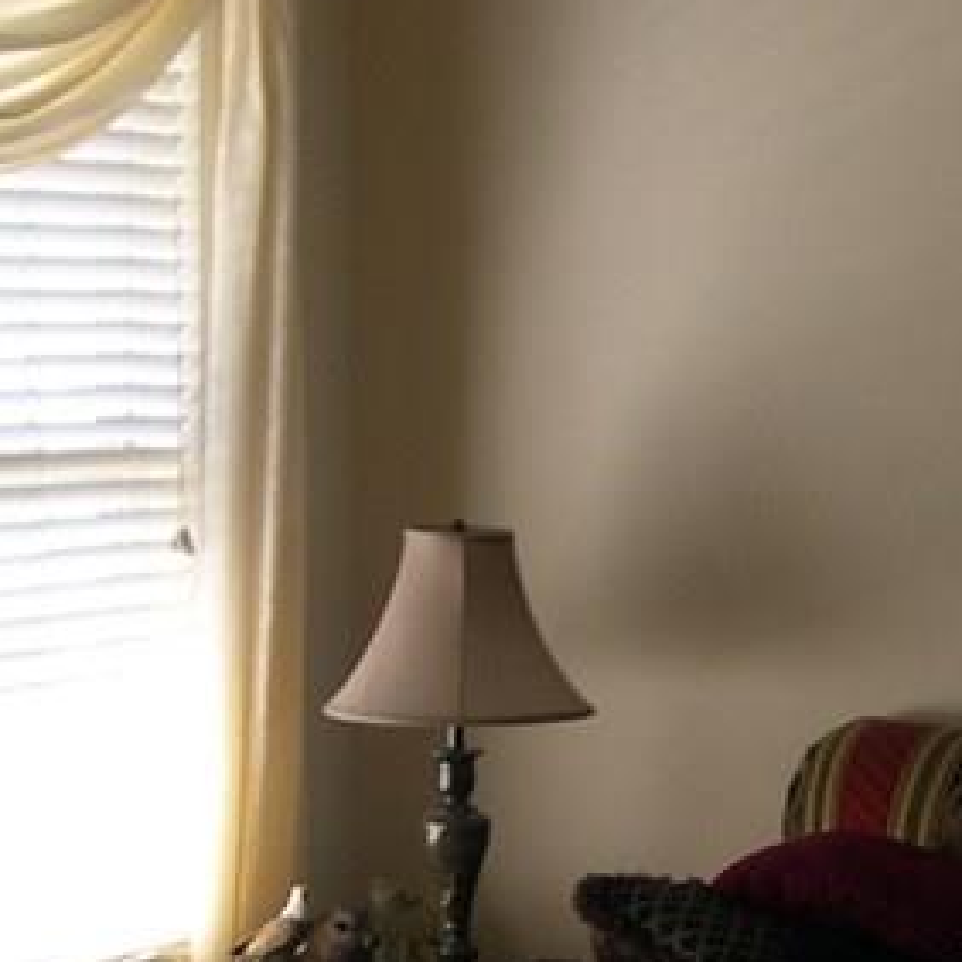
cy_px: 710
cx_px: 914
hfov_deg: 14.1
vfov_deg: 14.2
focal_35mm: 122
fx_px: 3836
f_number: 2.8
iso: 100
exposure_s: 1/34.7
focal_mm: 8
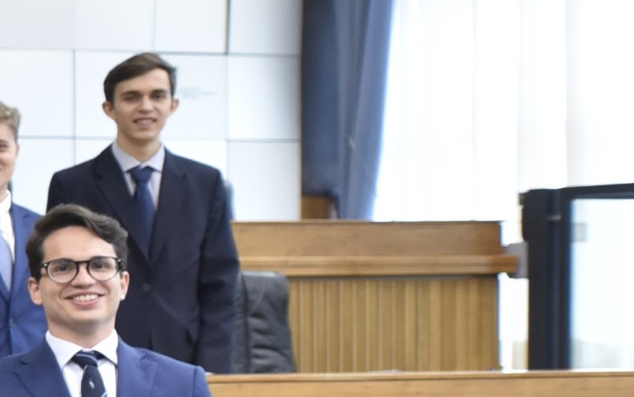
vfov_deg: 12.9
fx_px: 1746
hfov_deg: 14.4
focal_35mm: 101
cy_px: 347
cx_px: -851
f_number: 3.5
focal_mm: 20
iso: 1600
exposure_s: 1/125
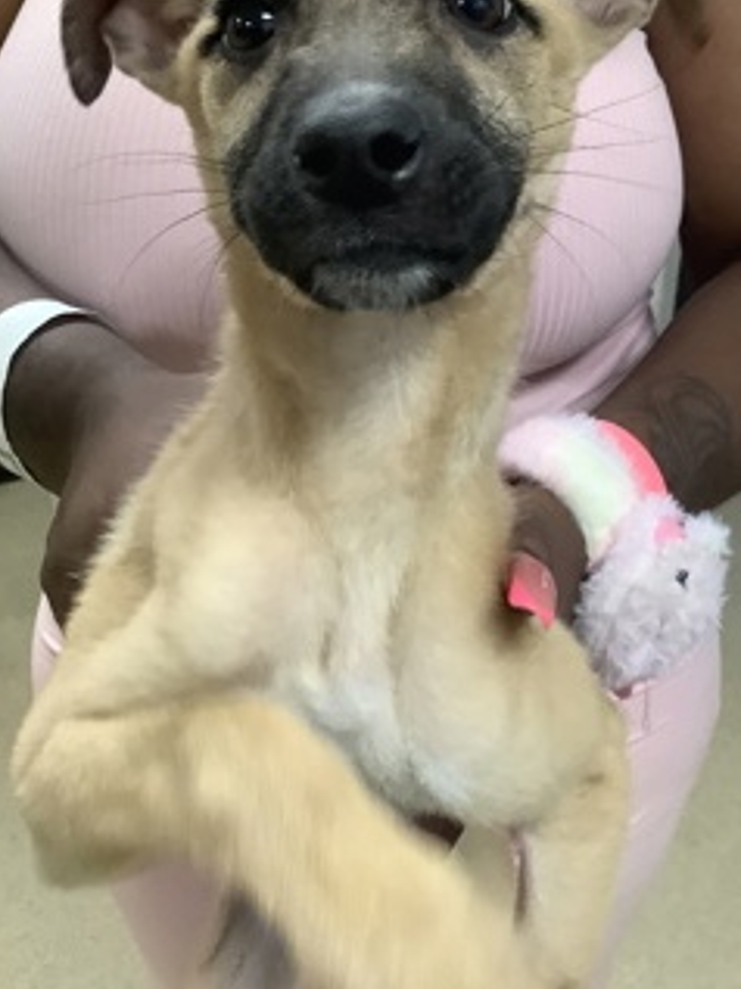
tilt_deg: -26.4
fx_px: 1172
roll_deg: -1.3
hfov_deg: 35.0
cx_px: 434
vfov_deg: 45.7
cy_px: 448
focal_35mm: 41
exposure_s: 1/60
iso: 250
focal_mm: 3.3
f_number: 2.4
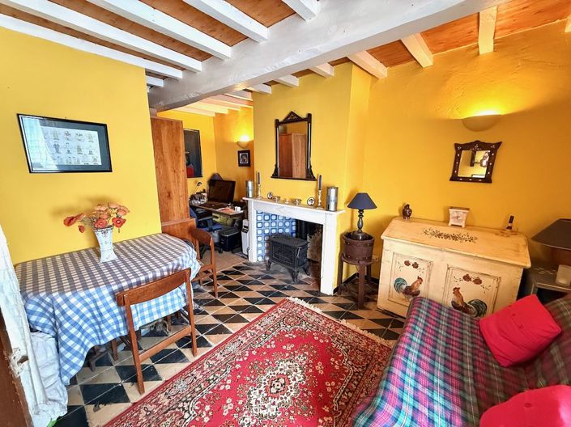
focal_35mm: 14
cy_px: 214
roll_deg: -0.8
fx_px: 231
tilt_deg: -11.3
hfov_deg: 102.1
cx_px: 286
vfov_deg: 85.6
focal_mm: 2.22
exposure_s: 1/50
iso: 500
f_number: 2.2
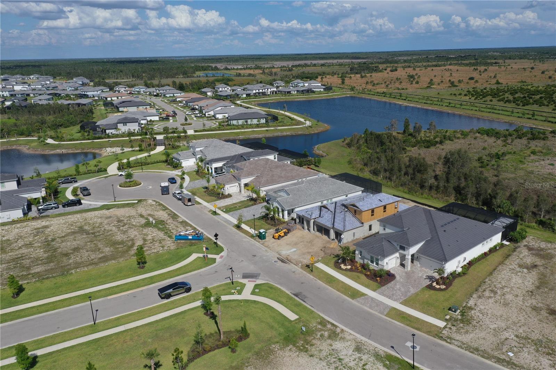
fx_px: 432
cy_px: 185
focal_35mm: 28
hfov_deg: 65.5
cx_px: 278
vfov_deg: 46.4
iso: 100
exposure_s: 1/800
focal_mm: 10.26
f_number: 6.3
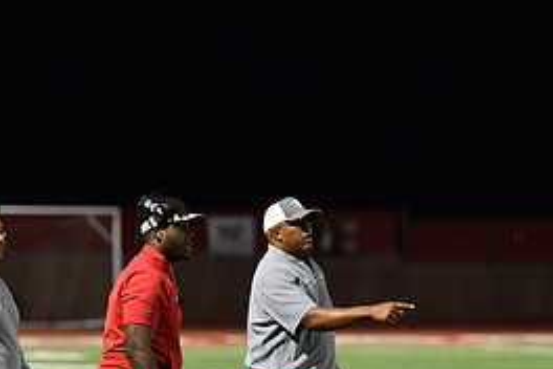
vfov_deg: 3.8
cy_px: 332
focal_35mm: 362
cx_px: 155
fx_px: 5560
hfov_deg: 5.7
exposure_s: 1/500
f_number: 2.8
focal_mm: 165
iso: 4000
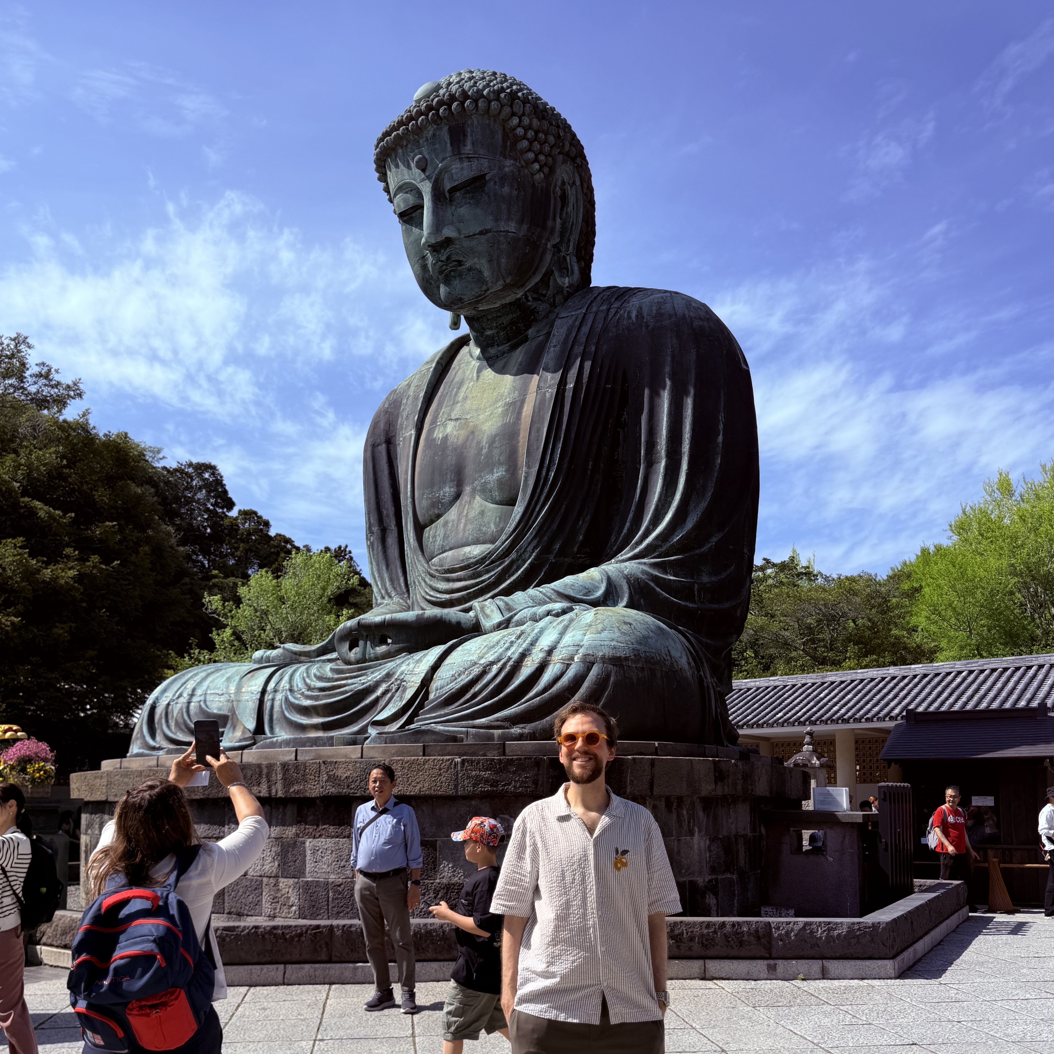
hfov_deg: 55.6
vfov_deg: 54.4
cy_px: 709
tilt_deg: +6.6
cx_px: 524
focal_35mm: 29
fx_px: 999
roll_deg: +0.7
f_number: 1.78
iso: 80
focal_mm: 6.76
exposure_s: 1/4405
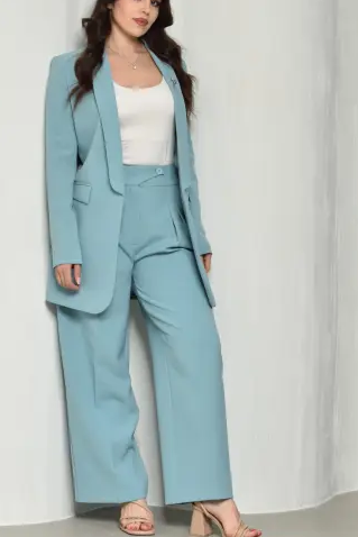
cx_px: 82
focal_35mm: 88
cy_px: 251
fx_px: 1309
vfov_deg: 23.2
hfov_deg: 15.5
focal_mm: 35
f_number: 4
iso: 125
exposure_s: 1/200
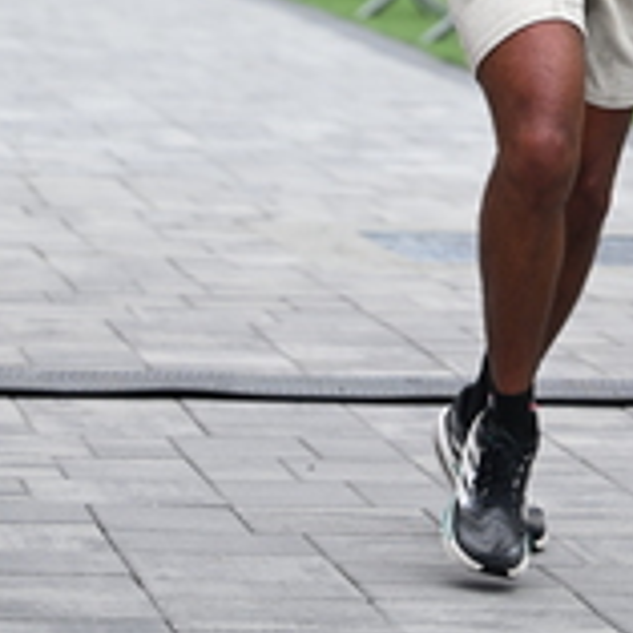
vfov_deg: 6.9
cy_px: -452
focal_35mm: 247
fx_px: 5110
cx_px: 550
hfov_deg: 7.1
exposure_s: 1/2000
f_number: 2.8
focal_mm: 83
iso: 640
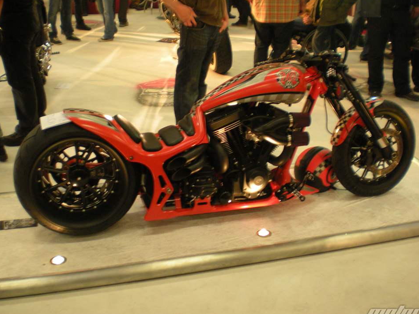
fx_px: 496
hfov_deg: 45.8
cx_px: 211
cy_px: 157
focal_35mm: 41
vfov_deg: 35.1
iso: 200
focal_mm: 6.3
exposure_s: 1/11.2
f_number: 3.1
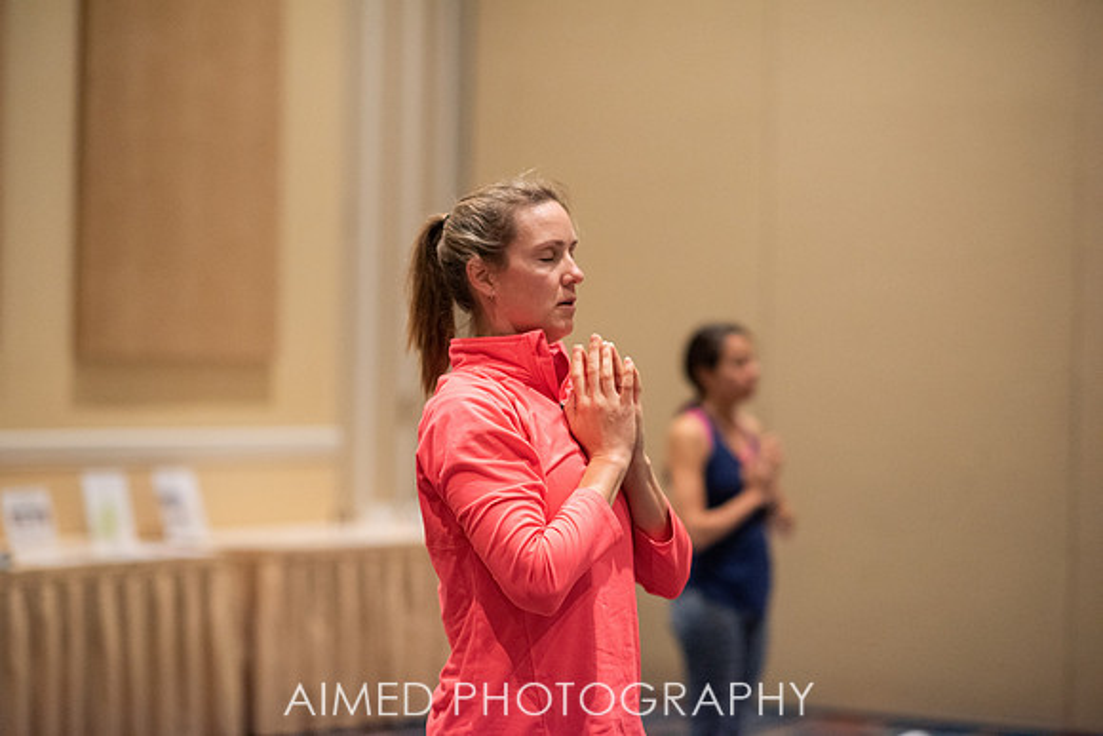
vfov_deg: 15.7
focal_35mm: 87
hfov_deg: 23.4
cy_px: 360
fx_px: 2664
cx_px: 539
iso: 1250
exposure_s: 1/200
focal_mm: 85
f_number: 2
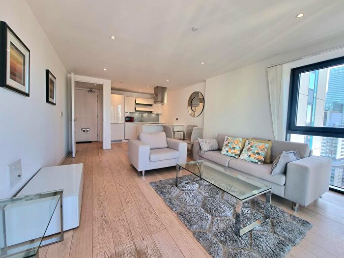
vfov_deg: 89.9
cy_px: 129
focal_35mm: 13
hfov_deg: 106.2
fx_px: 129
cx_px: 172
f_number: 2.2
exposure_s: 1/100
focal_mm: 2.2
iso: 50
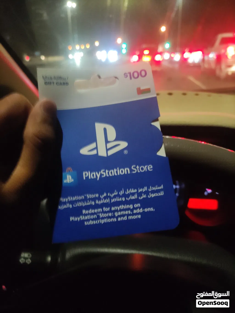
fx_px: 235
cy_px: 156
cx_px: 118
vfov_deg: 67.3
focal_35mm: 26
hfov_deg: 53.1
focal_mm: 4.71
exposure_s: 1/20
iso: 909
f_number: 1.79
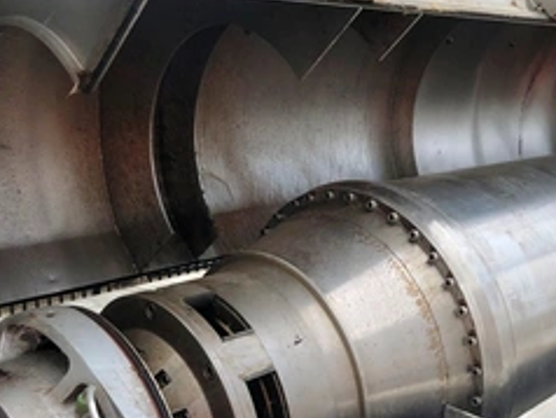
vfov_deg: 30.5
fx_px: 756
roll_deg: -3.8
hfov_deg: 39.5
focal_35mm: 47
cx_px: 402
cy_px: 306
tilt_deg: -17.4
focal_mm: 4
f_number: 1.8
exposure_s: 1/2183
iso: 20
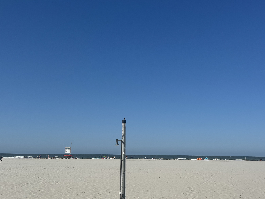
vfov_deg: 32.6
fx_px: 337
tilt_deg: +4.9
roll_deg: -1.7
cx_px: 153
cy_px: 135
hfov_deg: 42.8
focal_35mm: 44
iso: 80
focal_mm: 6.76
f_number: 1.78
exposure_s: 1/10417
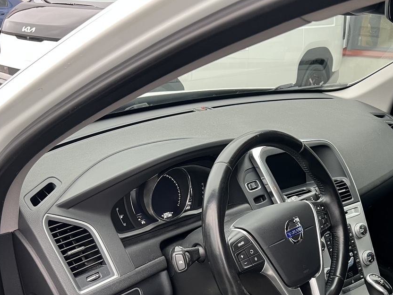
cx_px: 267
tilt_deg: -22.8
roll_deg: -3.0
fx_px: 511
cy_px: 247
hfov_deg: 41.4
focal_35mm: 45
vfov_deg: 31.1
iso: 125
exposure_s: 1/76
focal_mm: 5.7
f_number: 1.5
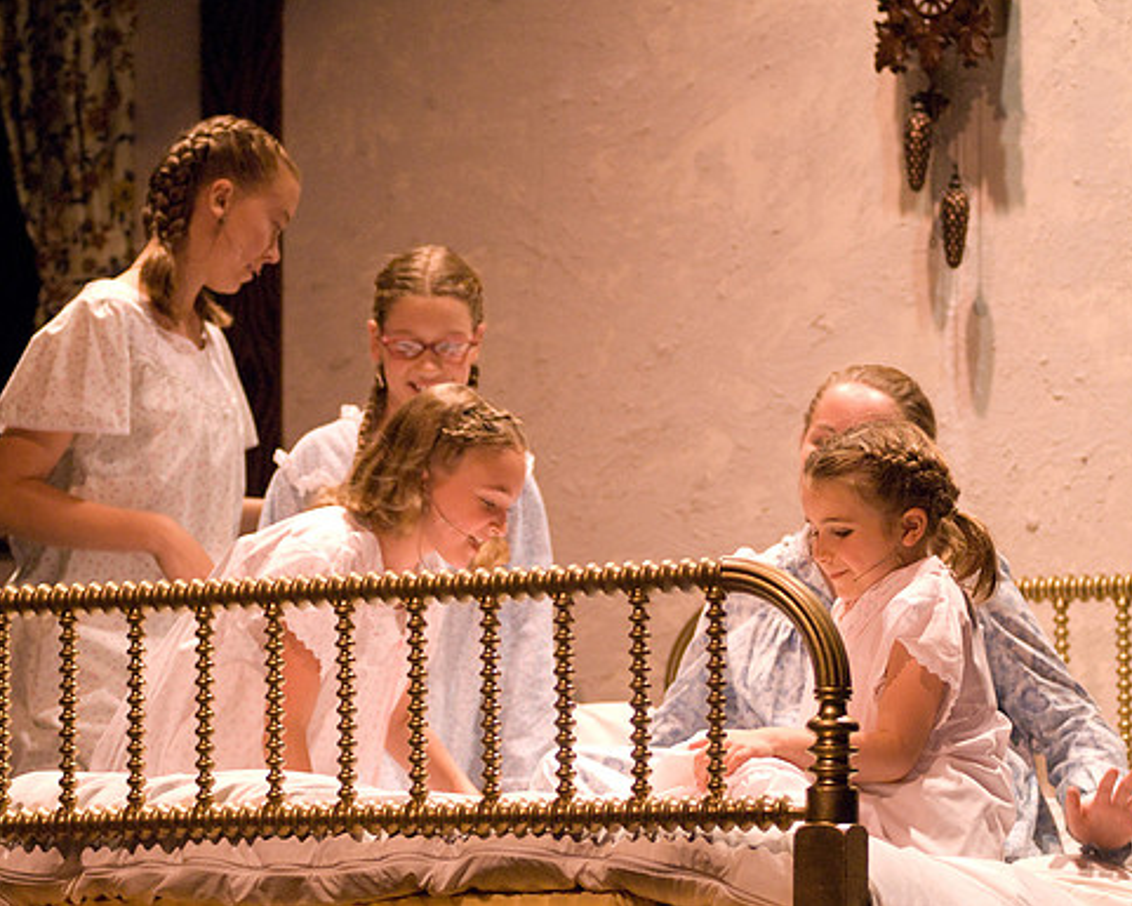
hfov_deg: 11.3
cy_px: 452
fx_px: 5697
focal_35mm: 170
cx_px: 511
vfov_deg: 9.1
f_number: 2.8
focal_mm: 100
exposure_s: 1/125
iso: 1600
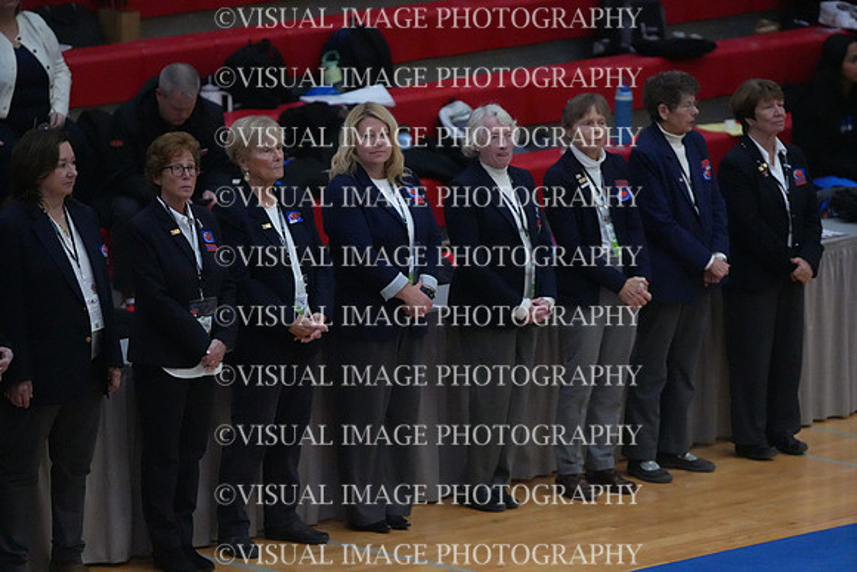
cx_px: 428
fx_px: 7143
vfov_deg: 4.6
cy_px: 286
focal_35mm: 300
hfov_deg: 6.9
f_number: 3.5
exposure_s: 1/1250
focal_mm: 300
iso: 20000
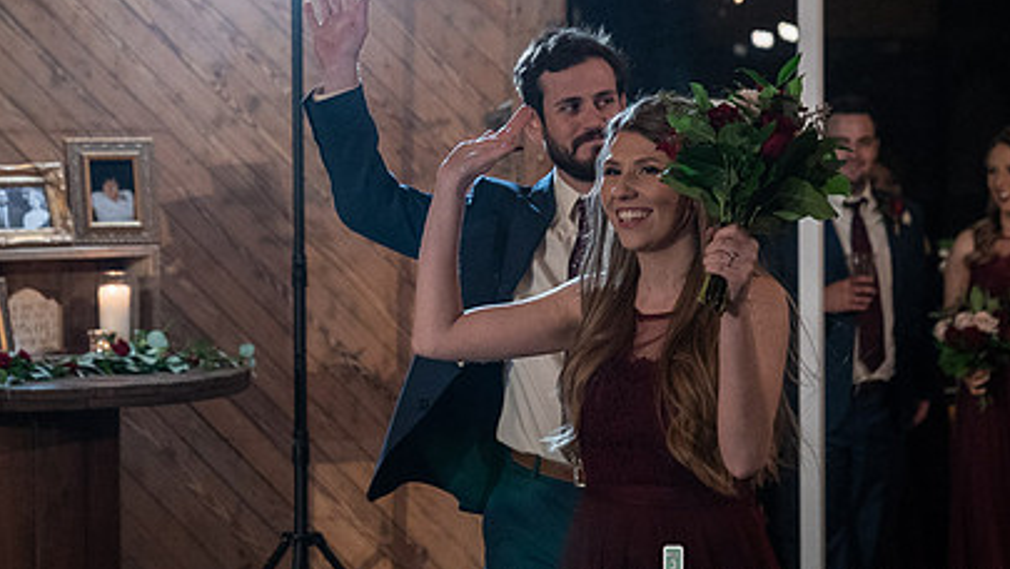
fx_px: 2813
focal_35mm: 105
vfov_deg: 11.5
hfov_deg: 20.3
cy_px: 191
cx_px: 419
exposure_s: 1/200
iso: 6400
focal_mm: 70
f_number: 4
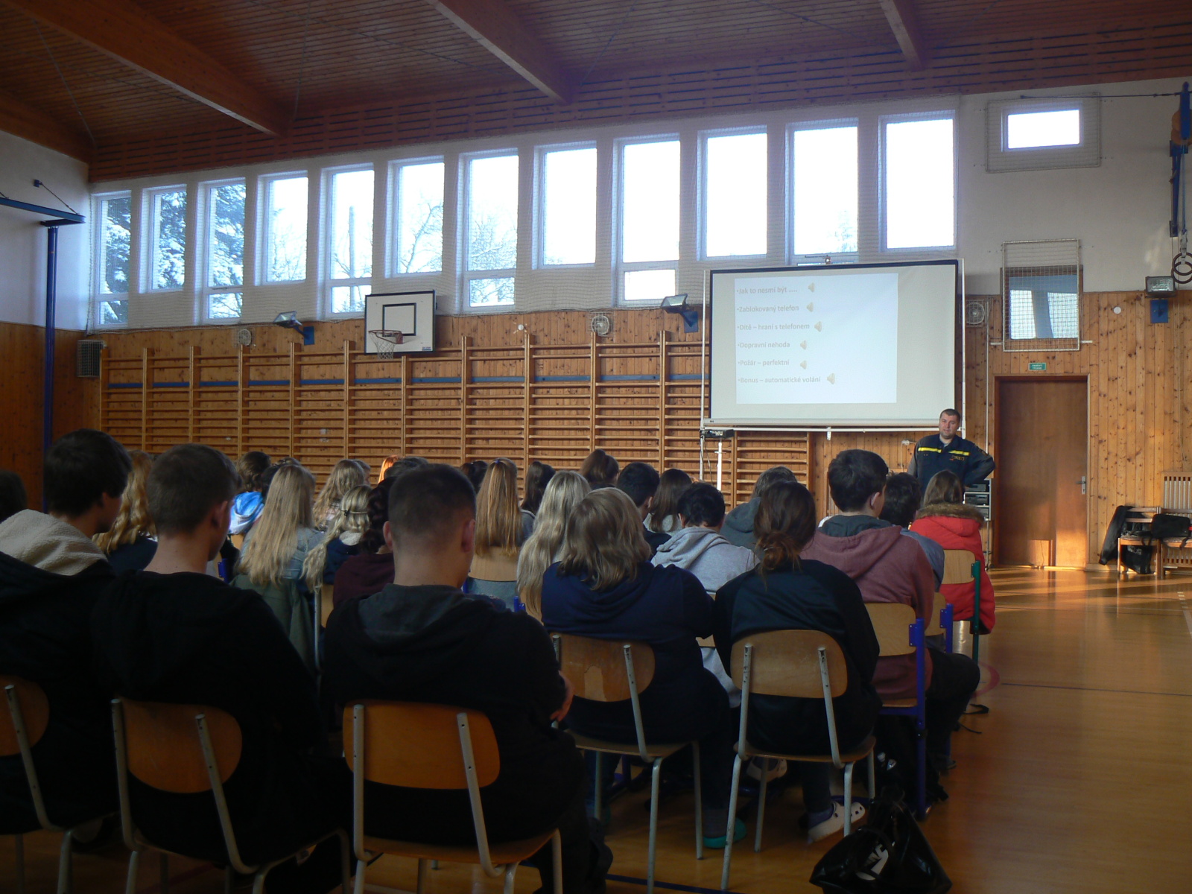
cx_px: 596
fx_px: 1240
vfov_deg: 39.7
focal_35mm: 36
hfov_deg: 51.4
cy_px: 447
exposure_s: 1/50
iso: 80
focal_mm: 6
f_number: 2.8
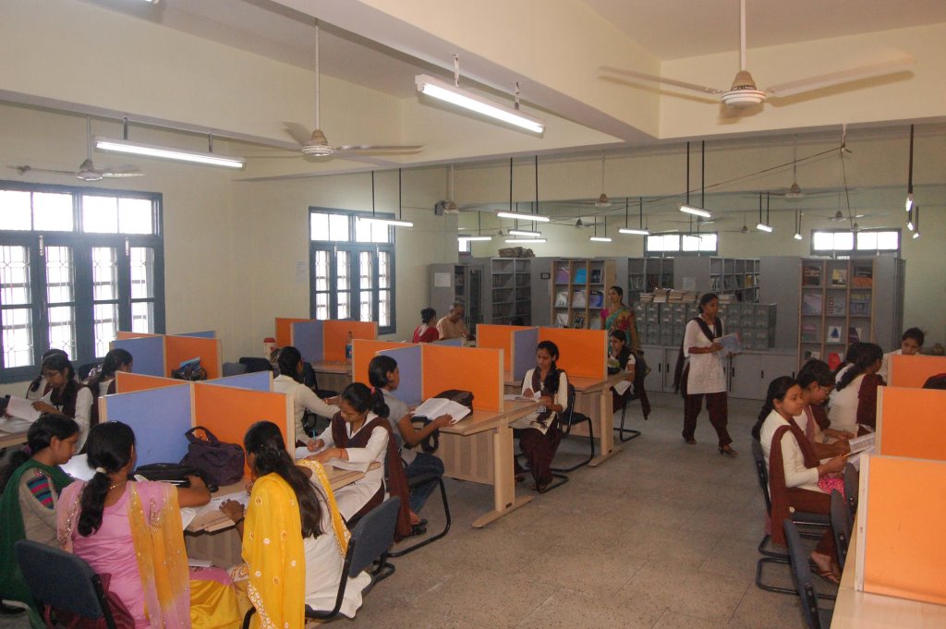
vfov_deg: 47.9
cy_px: 314
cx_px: 473
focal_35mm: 27
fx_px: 709
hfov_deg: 67.4
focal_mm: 18
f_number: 6.3
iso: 1600
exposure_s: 1/60
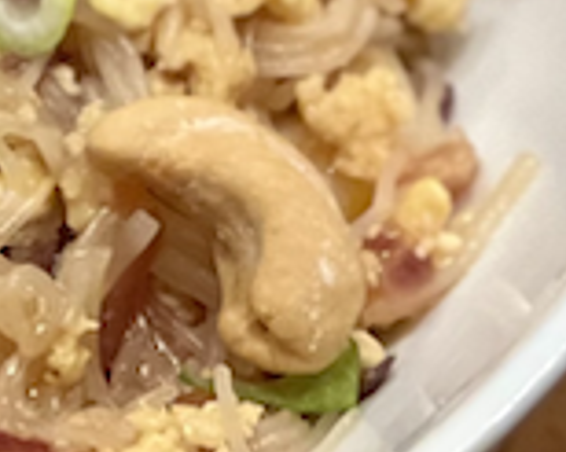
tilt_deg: -56.6
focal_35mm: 487
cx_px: 261
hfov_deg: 4.0
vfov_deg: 3.2
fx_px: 8153
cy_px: -268
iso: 400
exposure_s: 1/40
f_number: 2.8
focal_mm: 9
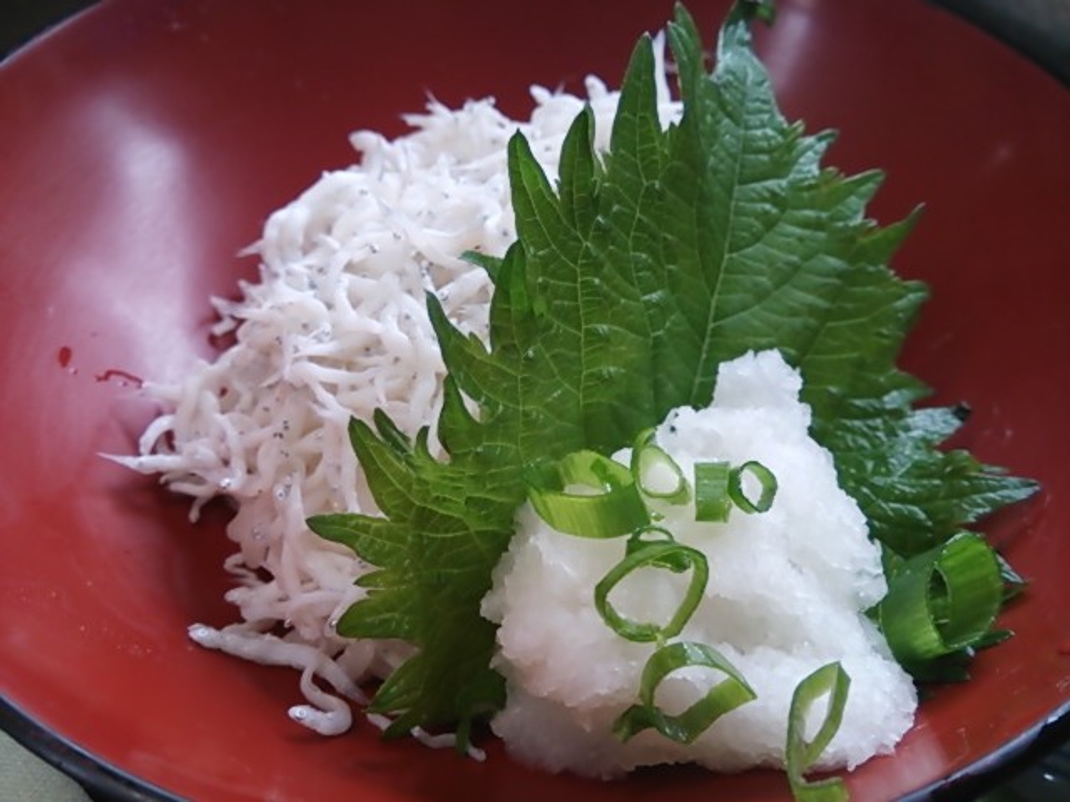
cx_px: 535
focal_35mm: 28
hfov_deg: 63.4
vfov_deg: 49.7
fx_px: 865
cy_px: 401
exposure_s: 1/60
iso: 125
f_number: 2.5
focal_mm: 4.21
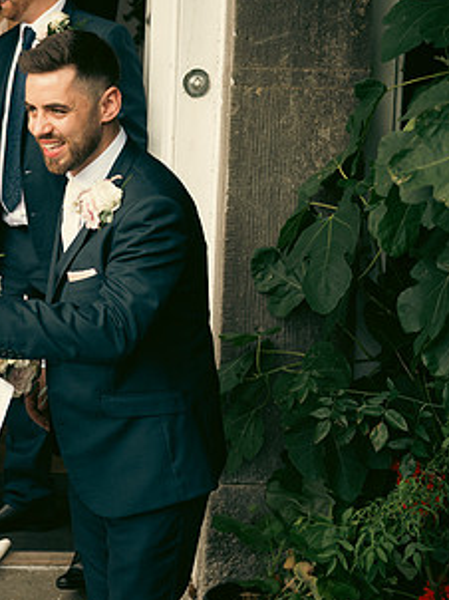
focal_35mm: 74
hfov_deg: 19.2
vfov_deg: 26.3
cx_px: -28
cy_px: 249
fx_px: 1282
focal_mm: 40
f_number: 3.5
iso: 100
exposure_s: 1/200
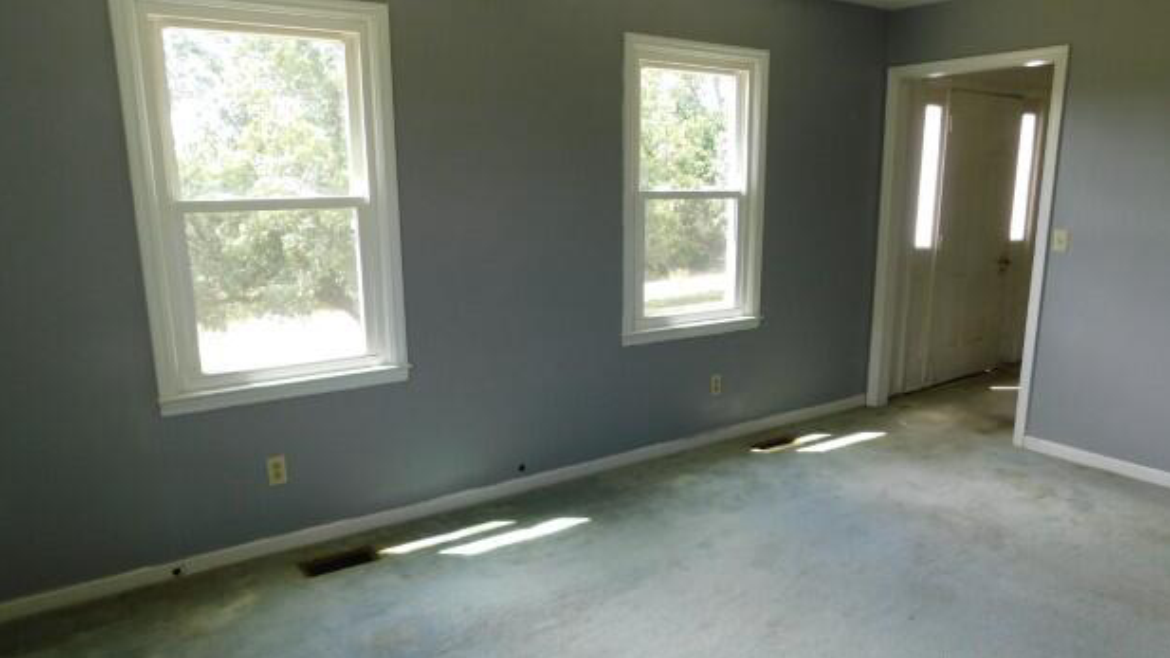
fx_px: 807
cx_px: 588
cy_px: 362
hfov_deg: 71.9
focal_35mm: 26
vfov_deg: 44.3
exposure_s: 1/80
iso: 125
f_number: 3
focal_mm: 4
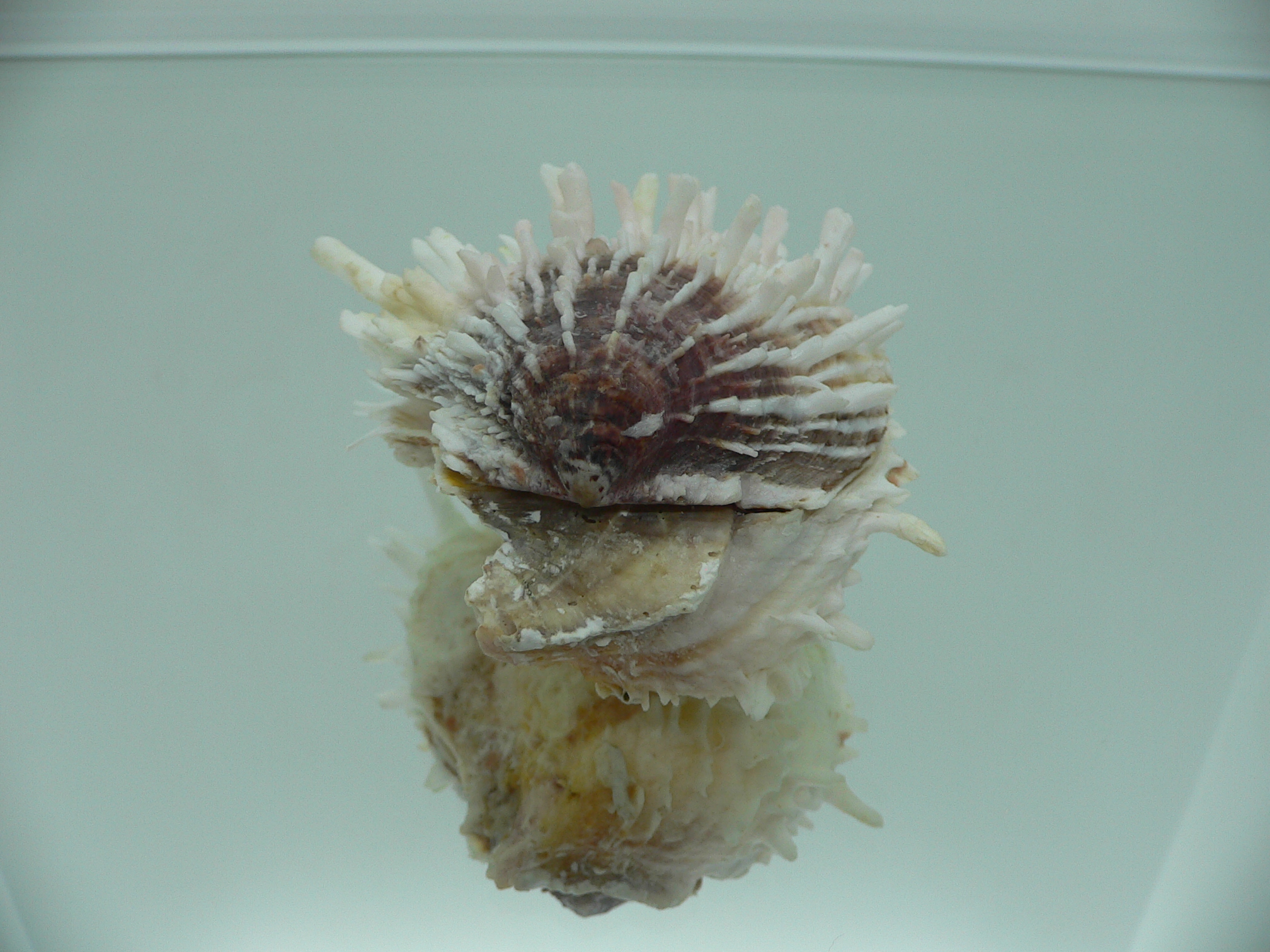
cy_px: 476
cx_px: 635
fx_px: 1284
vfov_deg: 40.7
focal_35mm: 35
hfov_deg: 52.6
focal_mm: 4.6
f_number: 2.8
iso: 80
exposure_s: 1/60
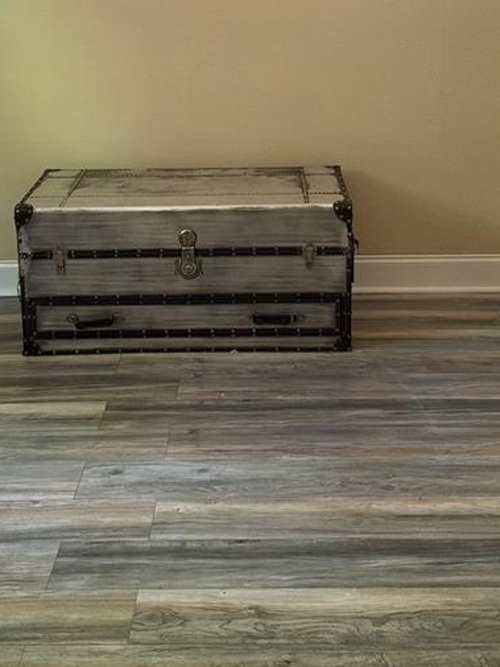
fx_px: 1097
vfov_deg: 33.3
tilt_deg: -14.5
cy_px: 198
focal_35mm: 57
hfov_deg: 25.7
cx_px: 240
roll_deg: +0.9
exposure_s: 1/60
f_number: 1.48
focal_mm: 6.93
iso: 400
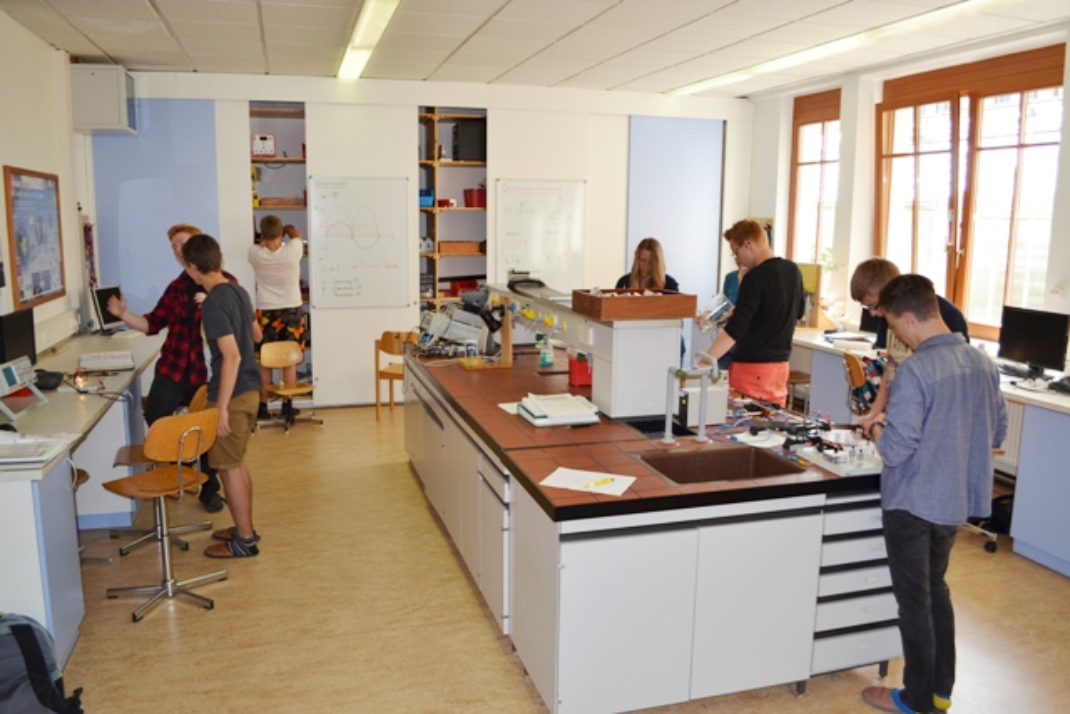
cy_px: 357
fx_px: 803
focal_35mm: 27
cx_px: 535
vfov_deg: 48.0
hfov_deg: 67.4
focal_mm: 18
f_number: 3.5
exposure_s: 1/60
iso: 100
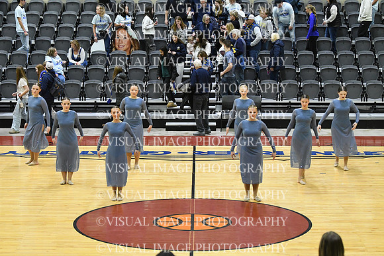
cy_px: 128
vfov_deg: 13.0
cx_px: 192
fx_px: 1120
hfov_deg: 19.5
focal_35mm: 105
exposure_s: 1/500
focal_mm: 70
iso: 5000
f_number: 4
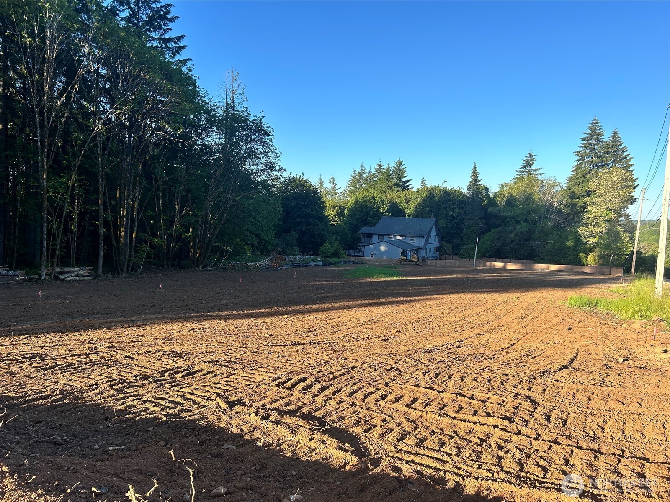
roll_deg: -1.1
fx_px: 503
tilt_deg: -3.2
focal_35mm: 26
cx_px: 335
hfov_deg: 67.3
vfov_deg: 53.1
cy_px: 251
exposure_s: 1/1808
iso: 50
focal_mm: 5.7
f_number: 1.5
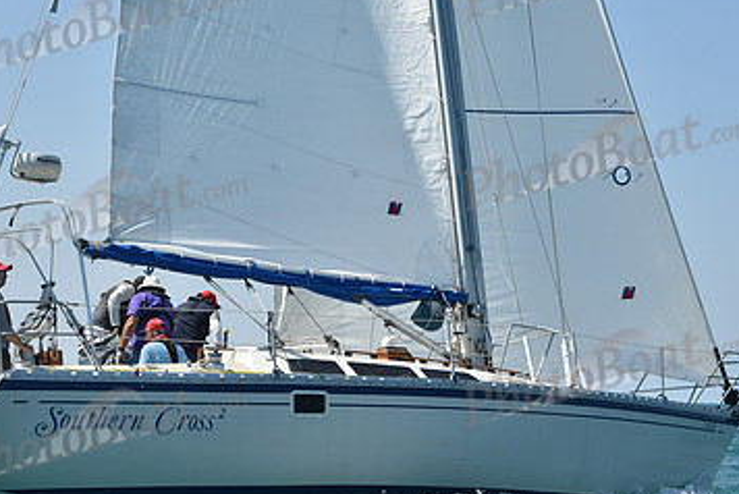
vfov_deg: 12.0
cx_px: 357
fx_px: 2342
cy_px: 294
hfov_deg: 17.9
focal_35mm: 114
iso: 250
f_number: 7.1
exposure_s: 1/1250
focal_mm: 70
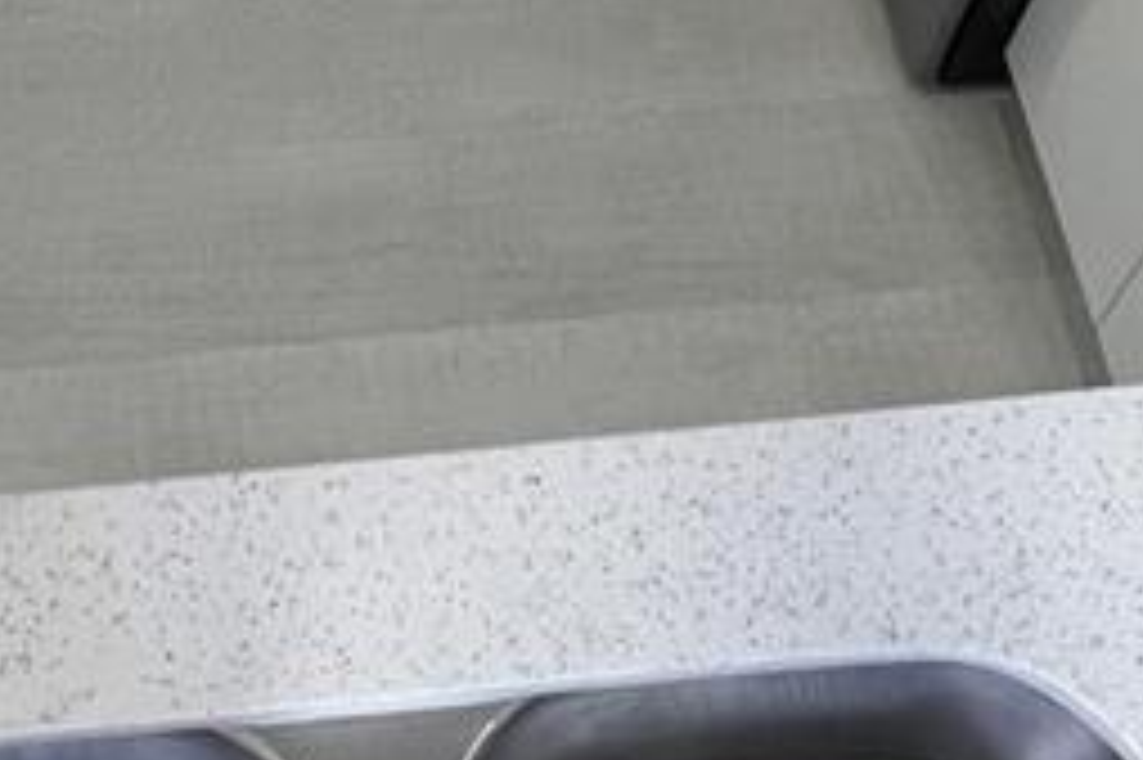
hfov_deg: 31.1
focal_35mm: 64
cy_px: -908
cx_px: 360
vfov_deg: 15.3
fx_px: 2031
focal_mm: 1.57
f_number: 1.8
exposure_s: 1/120
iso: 100
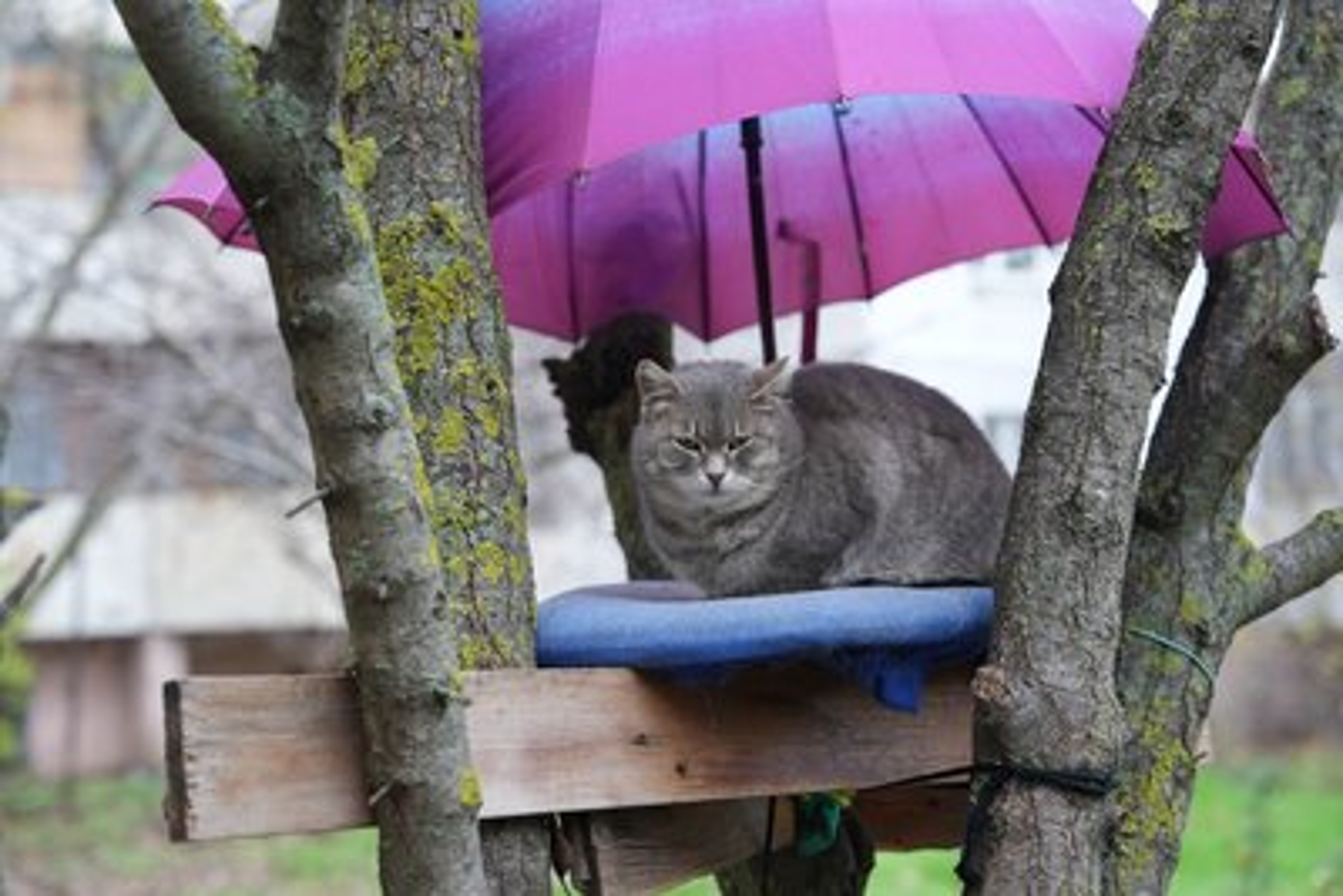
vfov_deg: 19.5
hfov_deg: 28.8
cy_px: 448
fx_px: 2612
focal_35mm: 70
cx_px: 672
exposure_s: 1/160
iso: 1000
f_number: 4
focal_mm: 70
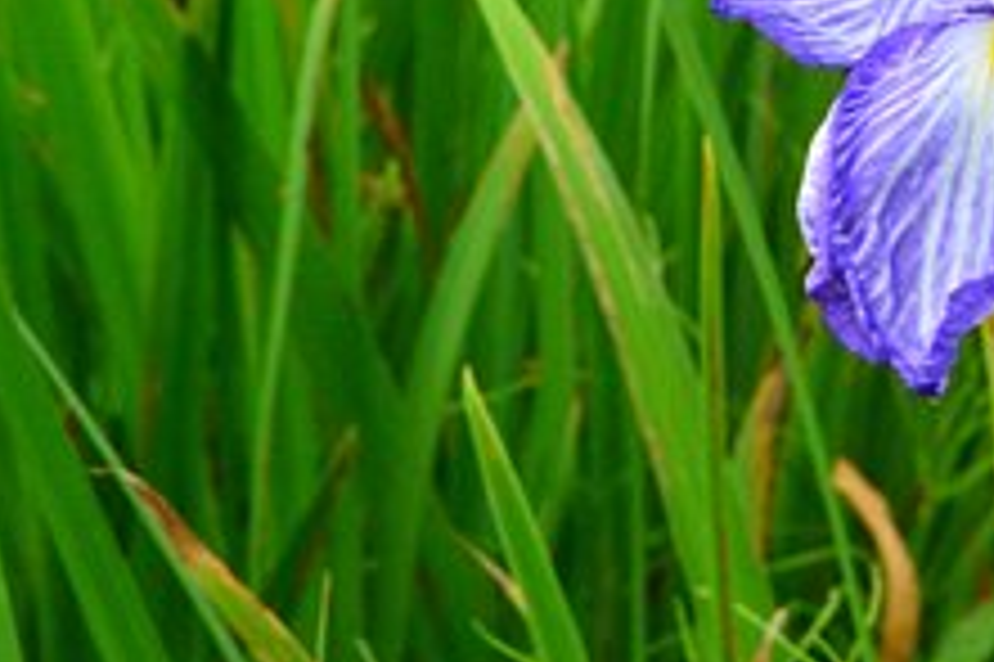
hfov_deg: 1.2
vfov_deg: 0.8
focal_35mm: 1687
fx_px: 46544
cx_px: 1061
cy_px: 2
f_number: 13
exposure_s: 1/125
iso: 400
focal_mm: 270
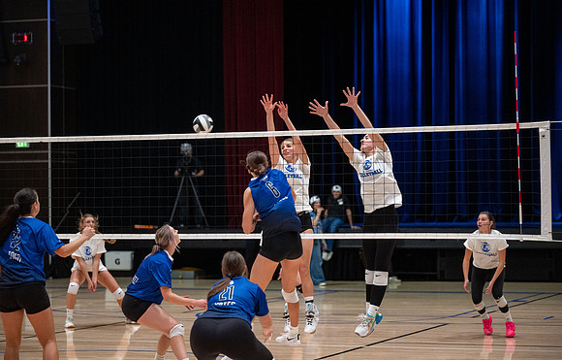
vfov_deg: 12.3
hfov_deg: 19.1
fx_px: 1668
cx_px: 289
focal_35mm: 108
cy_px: 167
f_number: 2.8
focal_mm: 104
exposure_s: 1/400
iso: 5000
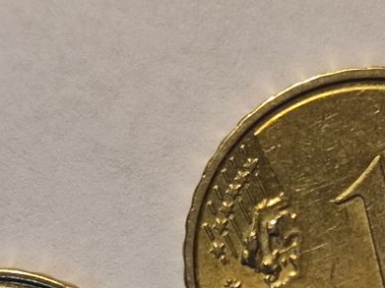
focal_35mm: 64
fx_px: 712
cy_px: 344
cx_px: 249
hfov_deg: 30.1
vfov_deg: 21.3
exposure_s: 1/100
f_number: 1.75
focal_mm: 5.96
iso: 284
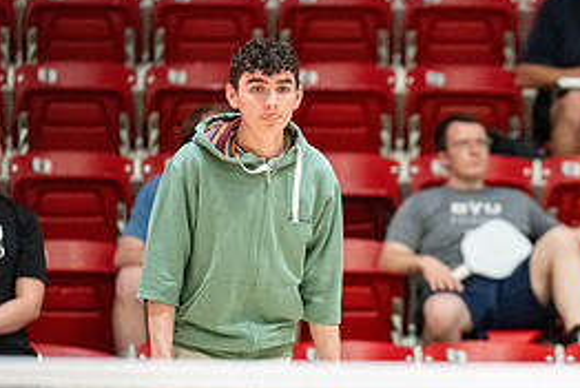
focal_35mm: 442
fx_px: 7125
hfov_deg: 4.7
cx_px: 569
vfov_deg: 3.1
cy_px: 325
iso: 5000
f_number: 2.8
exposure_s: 1/500
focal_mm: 200
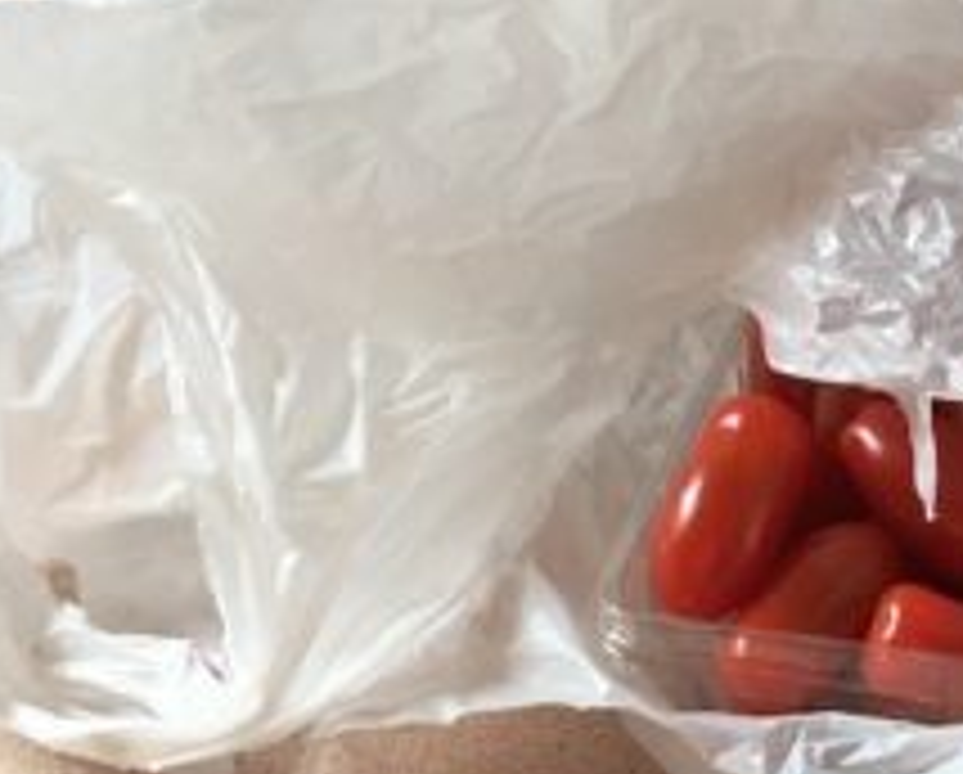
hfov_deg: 27.7
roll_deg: +0.8
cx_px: 855
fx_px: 1885
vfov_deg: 23.2
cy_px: 466
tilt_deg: -35.7
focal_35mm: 66
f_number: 2.2
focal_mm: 4.15
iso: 32
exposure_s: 1/30
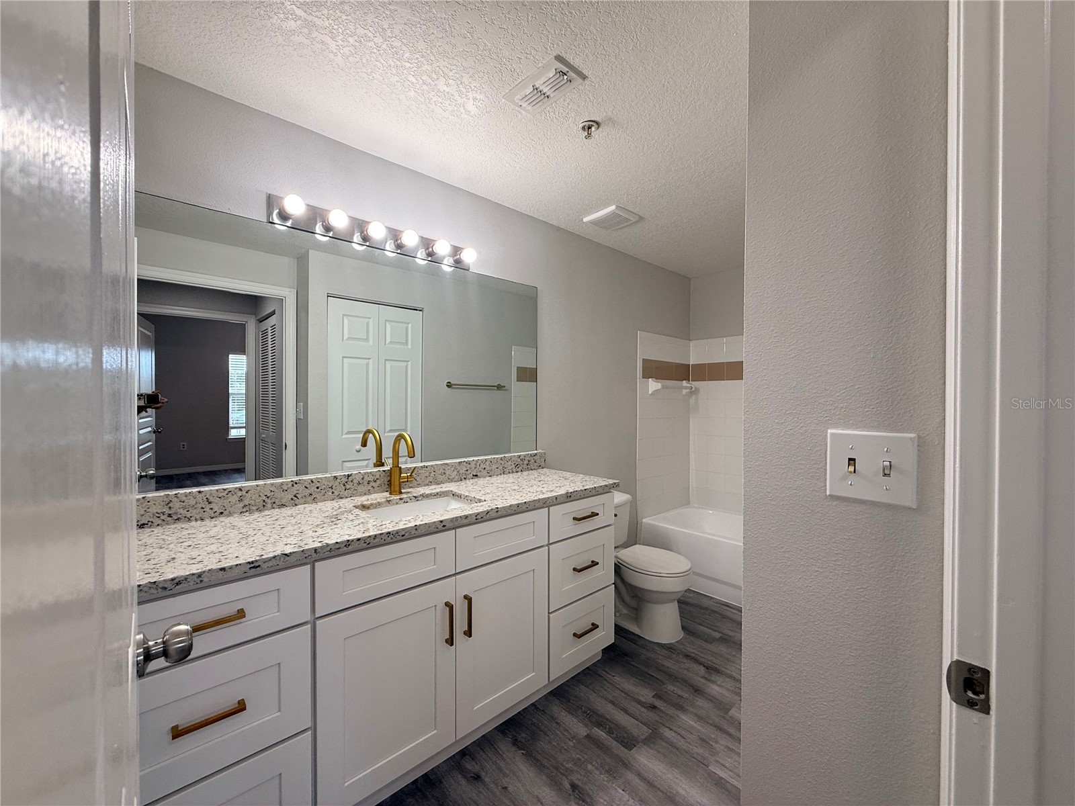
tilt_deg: -0.3
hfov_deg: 102.1
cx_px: 538
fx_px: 435
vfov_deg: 85.7
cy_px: 403
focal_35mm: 14
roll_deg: +0.0
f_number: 2.2
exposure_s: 1/136
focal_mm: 2.22
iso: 64
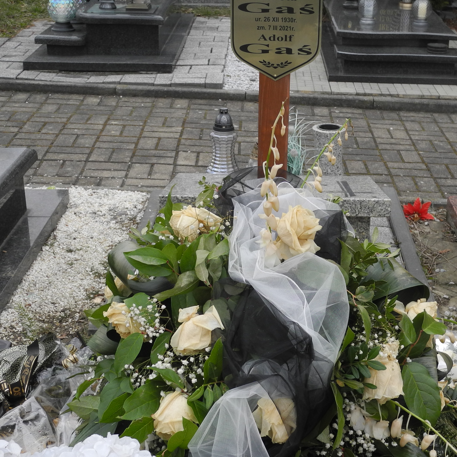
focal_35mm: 62
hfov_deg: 27.6
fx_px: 926
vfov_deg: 27.7
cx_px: 290
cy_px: 249
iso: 100
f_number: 3.2
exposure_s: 1/320
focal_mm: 8.8
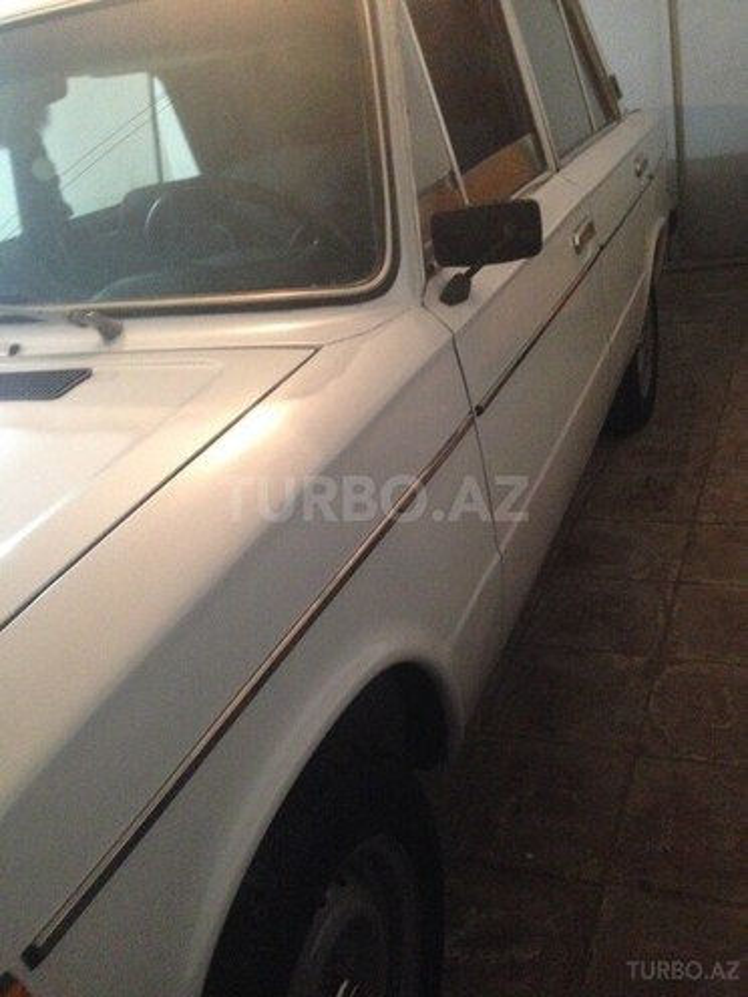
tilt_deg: -22.6
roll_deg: +10.8
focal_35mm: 33
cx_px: 374
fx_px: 951
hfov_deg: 42.9
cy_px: 498
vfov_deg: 55.4
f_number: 2.4
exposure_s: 1/15
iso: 500
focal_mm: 4.12
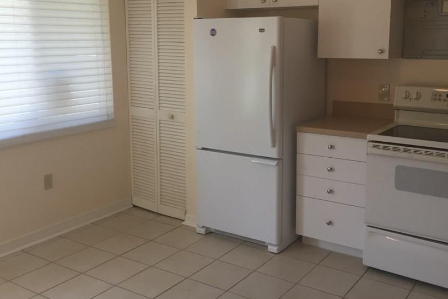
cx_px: 251
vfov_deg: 34.9
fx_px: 473
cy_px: 111
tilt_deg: -9.0
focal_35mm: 38
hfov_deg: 50.6
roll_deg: +1.1
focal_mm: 4.15
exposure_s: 1/40
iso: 32
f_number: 2.2
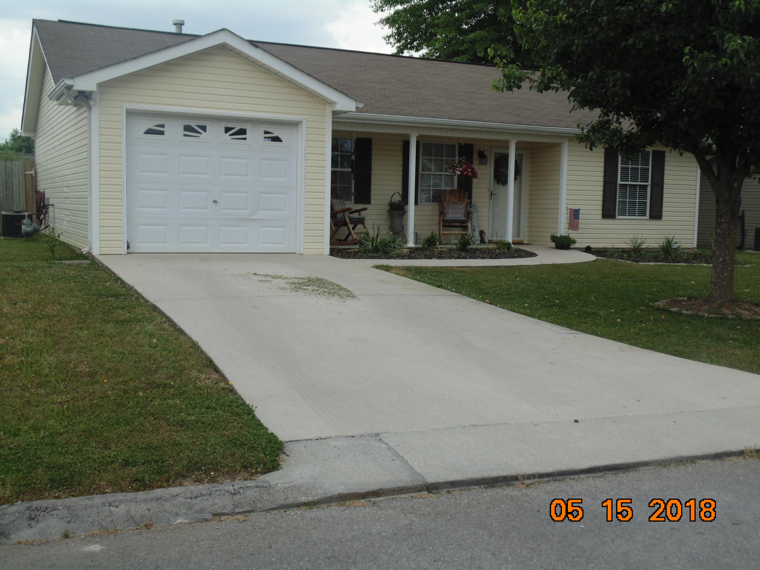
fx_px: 900
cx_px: 380
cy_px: 285
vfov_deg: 35.1
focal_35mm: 41
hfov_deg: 45.8
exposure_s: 1/200
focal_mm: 7.4
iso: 80
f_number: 3.6
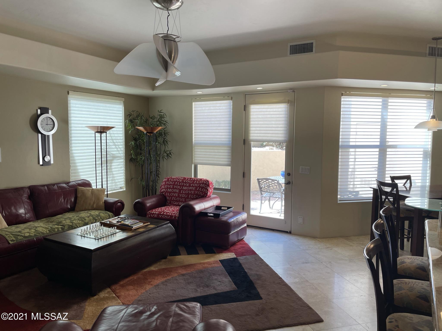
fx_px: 332
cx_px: 221
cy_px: 166
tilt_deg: -4.8
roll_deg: +0.0
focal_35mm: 26
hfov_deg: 67.3
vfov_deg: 53.1
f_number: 1.6
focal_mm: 4.2
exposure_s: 1/120
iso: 40
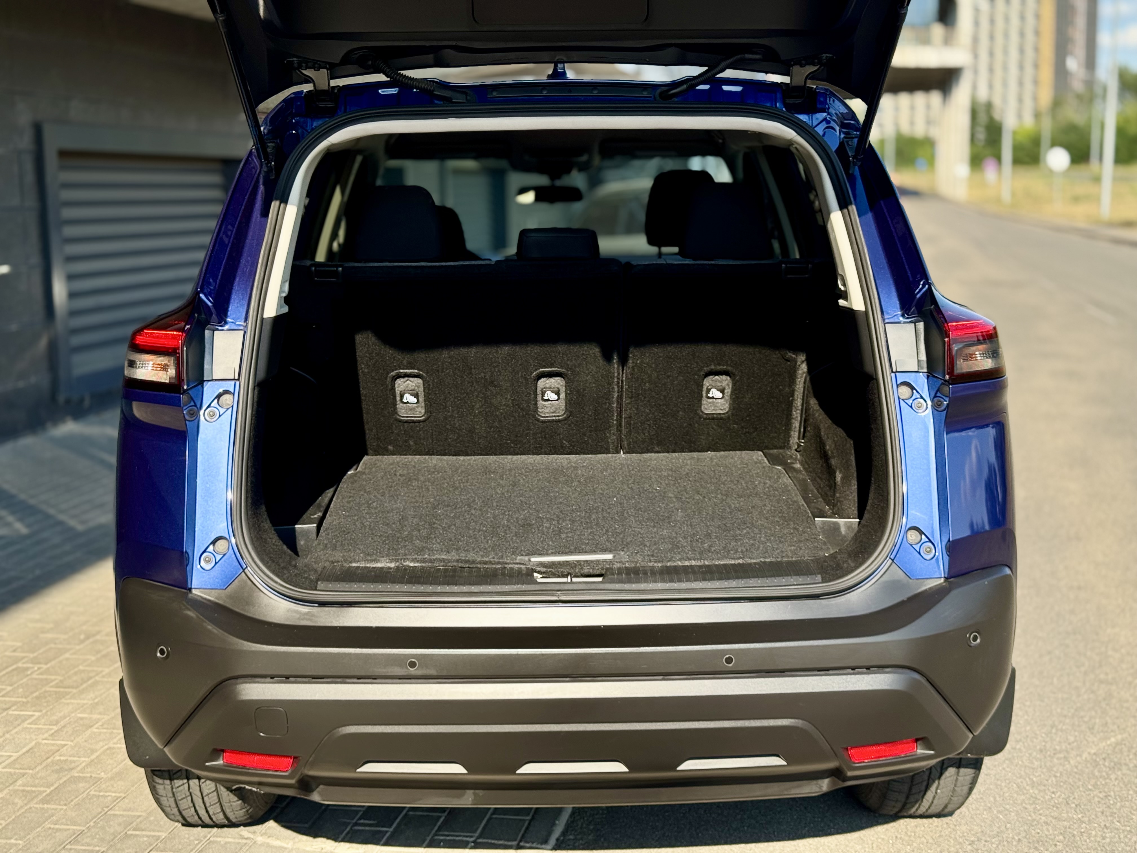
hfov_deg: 39.7
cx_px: 568
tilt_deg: -8.2
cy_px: 426
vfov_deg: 30.3
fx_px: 1577
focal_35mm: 48
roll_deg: +1.4
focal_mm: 6.76
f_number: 1.78
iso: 64
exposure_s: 1/1238
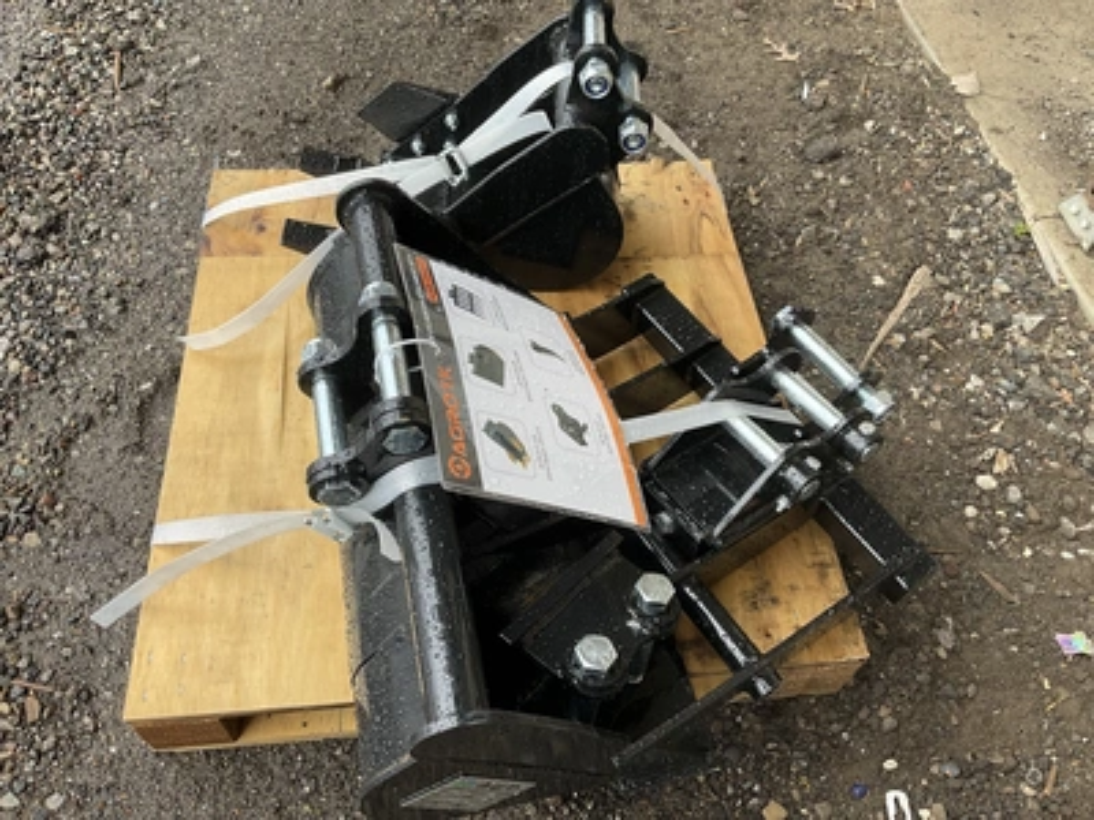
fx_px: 917
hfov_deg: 61.7
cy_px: 410
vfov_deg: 48.2
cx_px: 547
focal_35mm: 29
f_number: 1.8
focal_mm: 3
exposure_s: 1/142
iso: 20
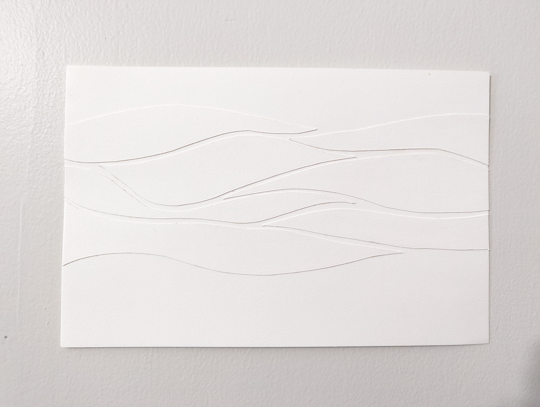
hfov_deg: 71.5
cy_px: 204
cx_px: 270
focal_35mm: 24
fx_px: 375
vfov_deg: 56.9
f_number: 1.85
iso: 812
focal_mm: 6.81
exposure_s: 1/120
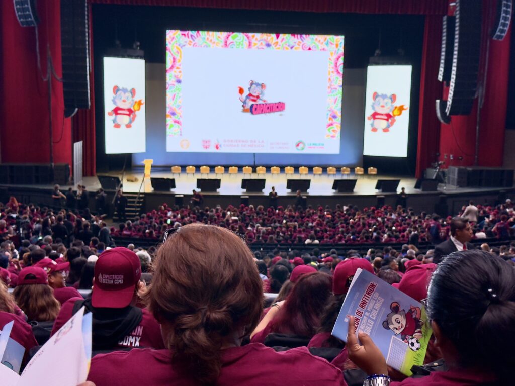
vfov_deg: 30.3
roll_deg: -0.3
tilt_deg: -7.5
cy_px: 193
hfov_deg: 39.7
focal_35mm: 48
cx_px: 258
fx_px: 714
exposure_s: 1/60
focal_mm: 6.76
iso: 250
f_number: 1.78
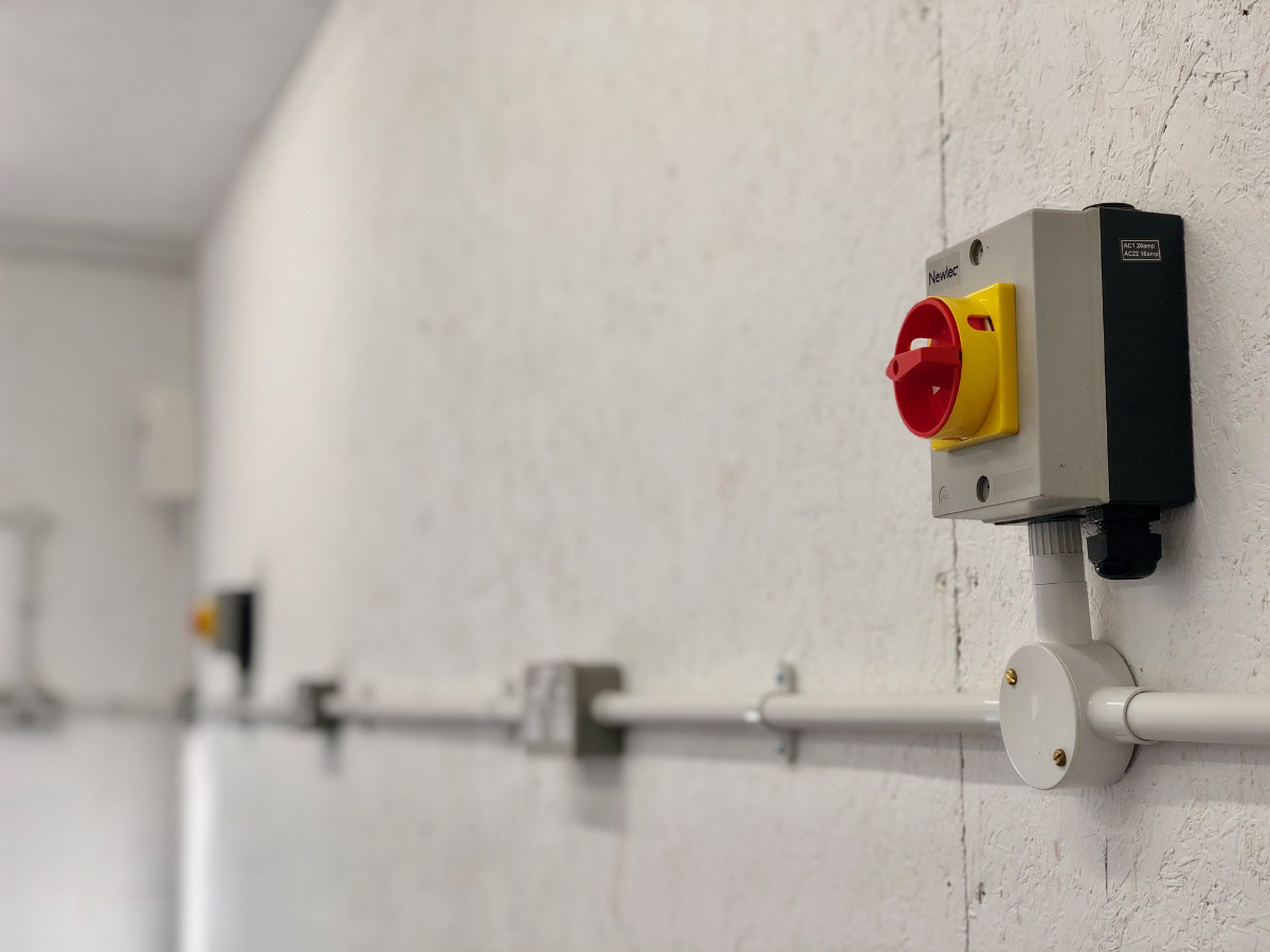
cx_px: 635
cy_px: 476
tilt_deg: +7.6
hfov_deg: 36.8
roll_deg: +0.4
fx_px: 1908
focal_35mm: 52
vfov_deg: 28.0
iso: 20
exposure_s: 1/100
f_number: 2.4
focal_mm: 6
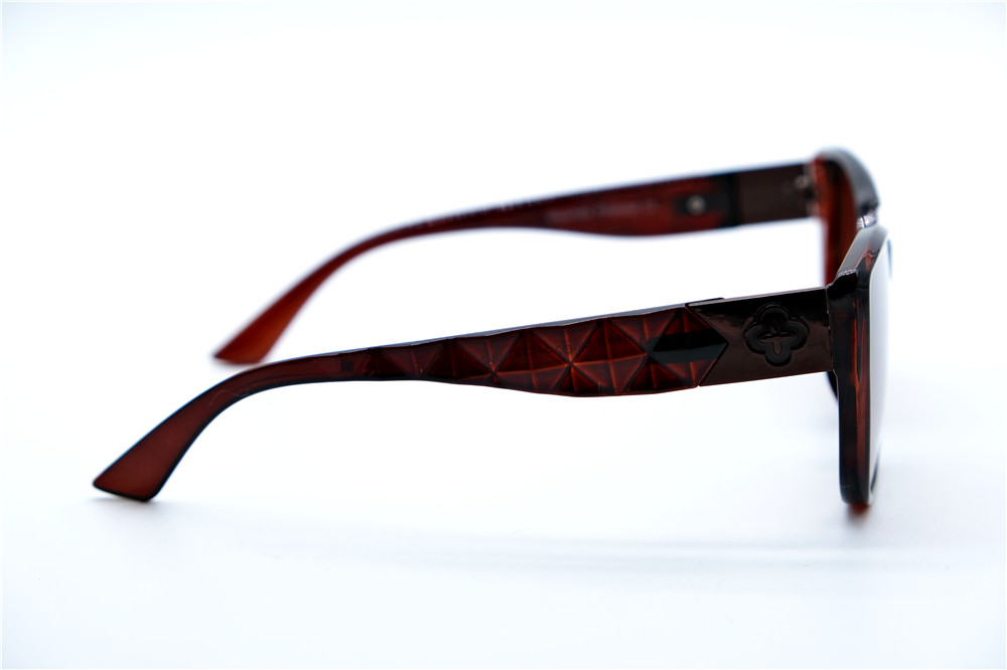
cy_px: 335
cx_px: 504
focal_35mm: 83
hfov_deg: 24.5
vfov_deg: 16.4
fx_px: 2321
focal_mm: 55
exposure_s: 1/150
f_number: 5.6
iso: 160
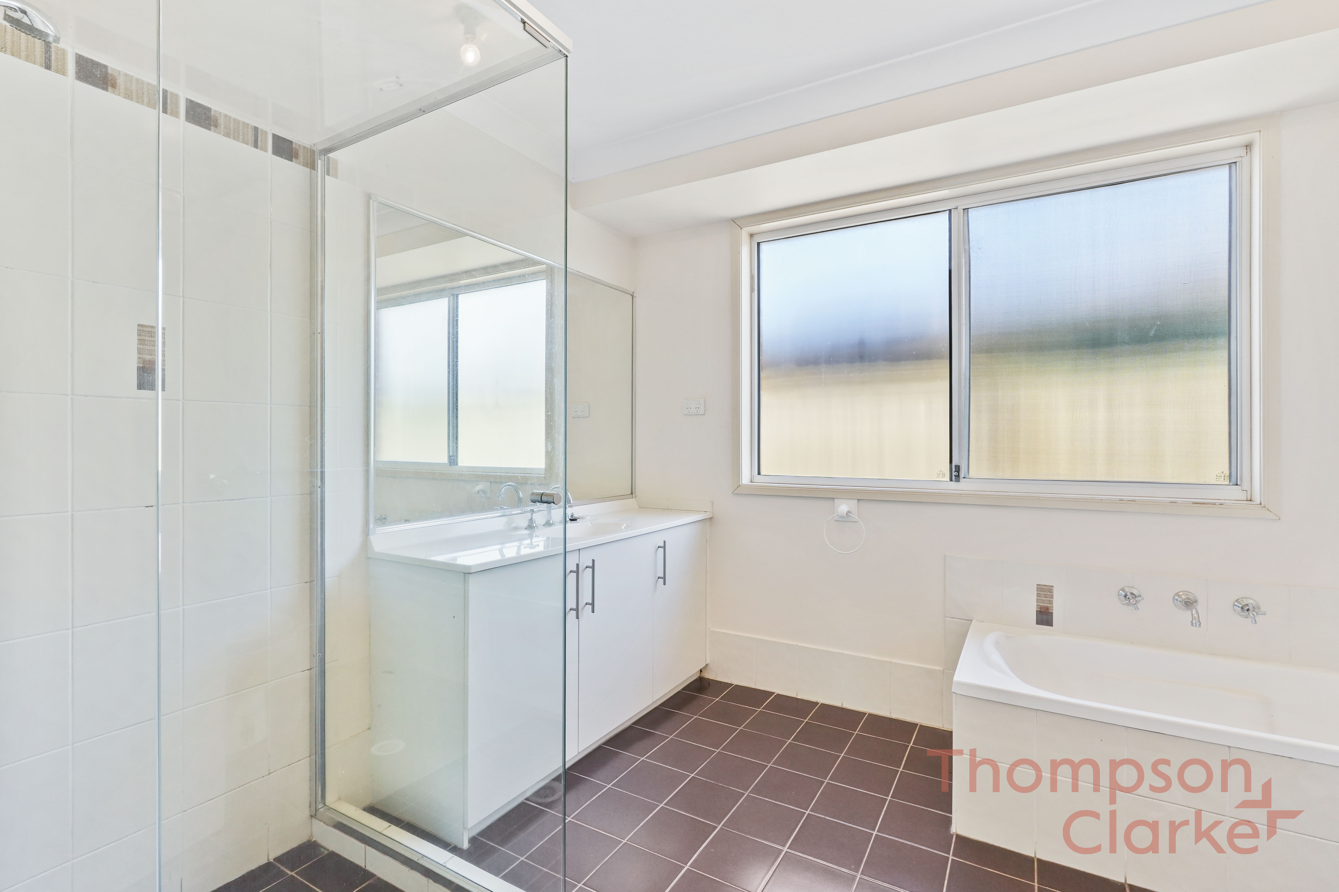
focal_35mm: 16
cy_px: 446
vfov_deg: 72.1
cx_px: 670
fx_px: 614
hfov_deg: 95.0
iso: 800
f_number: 9
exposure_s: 1/30
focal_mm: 11
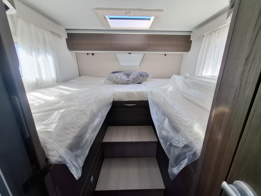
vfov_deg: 89.9
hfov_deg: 106.2
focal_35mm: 13
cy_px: 98
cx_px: 130
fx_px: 98
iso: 50
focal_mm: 1.74
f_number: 2.2
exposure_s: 1/100
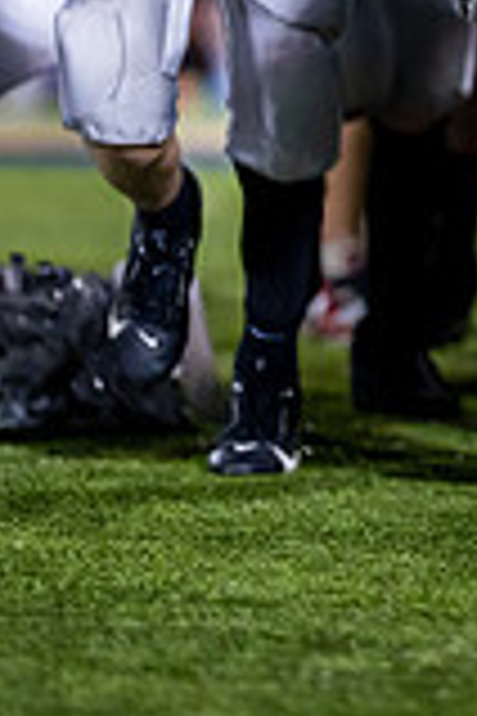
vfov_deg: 3.7
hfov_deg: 2.5
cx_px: 1044
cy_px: -194
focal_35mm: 550
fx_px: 10930
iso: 800
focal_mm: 135
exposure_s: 1/1000
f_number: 1.8
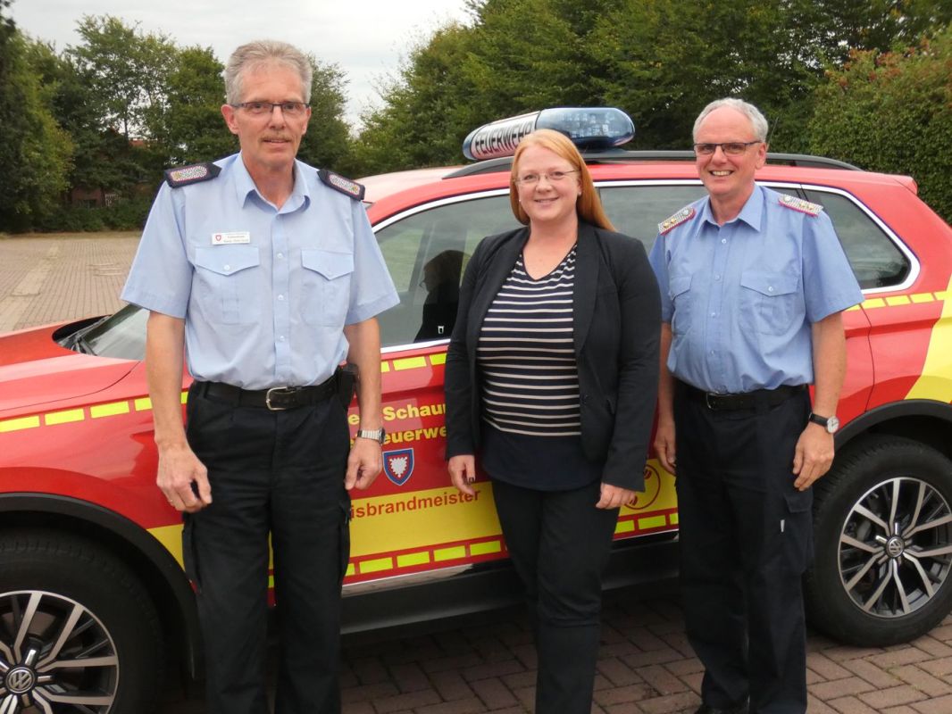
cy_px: 357
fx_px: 1073
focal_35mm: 39
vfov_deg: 36.8
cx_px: 476
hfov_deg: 47.9
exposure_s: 1/80
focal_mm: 7.1
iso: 400
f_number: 3.6
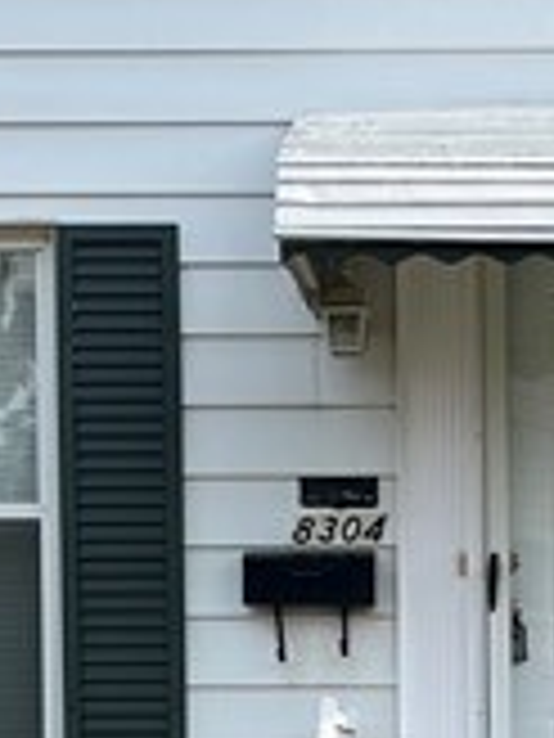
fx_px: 3457
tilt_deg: -2.8
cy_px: 972
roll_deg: +0.4
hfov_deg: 9.1
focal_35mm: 162
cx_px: 595
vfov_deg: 11.8
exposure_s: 1/1890
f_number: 1.6
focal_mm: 5.1
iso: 50
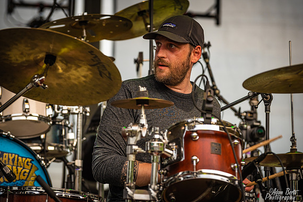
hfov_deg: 10.2
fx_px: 1692
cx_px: 151
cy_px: 101
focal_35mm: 201
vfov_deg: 6.8
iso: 500
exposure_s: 1/500
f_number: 5.6
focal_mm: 200
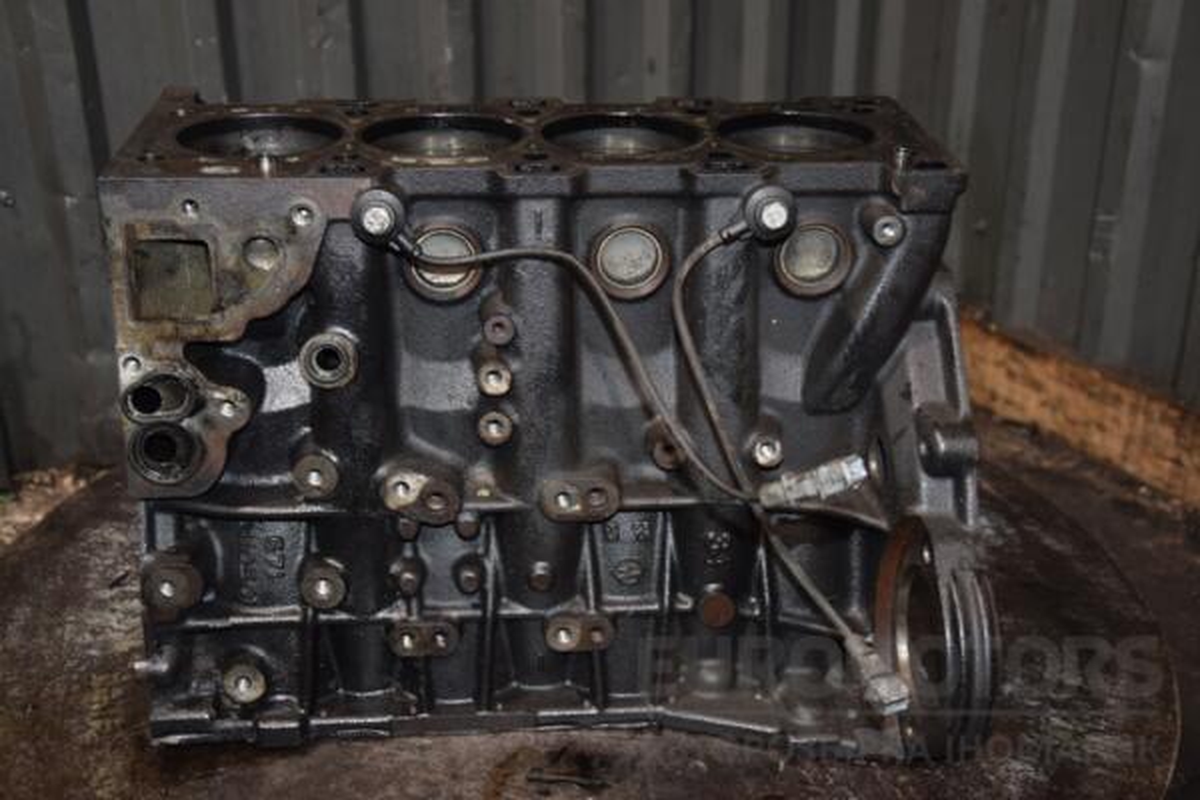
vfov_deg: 28.1
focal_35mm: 48
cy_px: 400
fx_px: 1600
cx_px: 600
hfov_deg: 41.1
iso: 800
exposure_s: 1/60
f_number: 5
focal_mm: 32
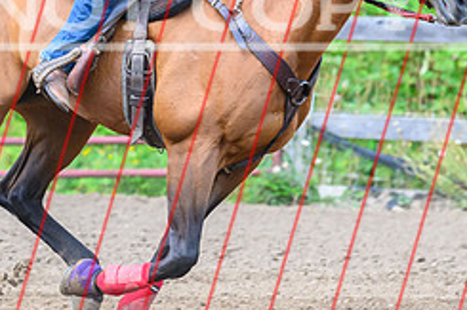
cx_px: 141
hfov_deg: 4.0
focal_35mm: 516
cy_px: 39
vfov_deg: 2.7
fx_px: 6689
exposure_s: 1/1600
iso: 3200
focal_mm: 170
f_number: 4.5
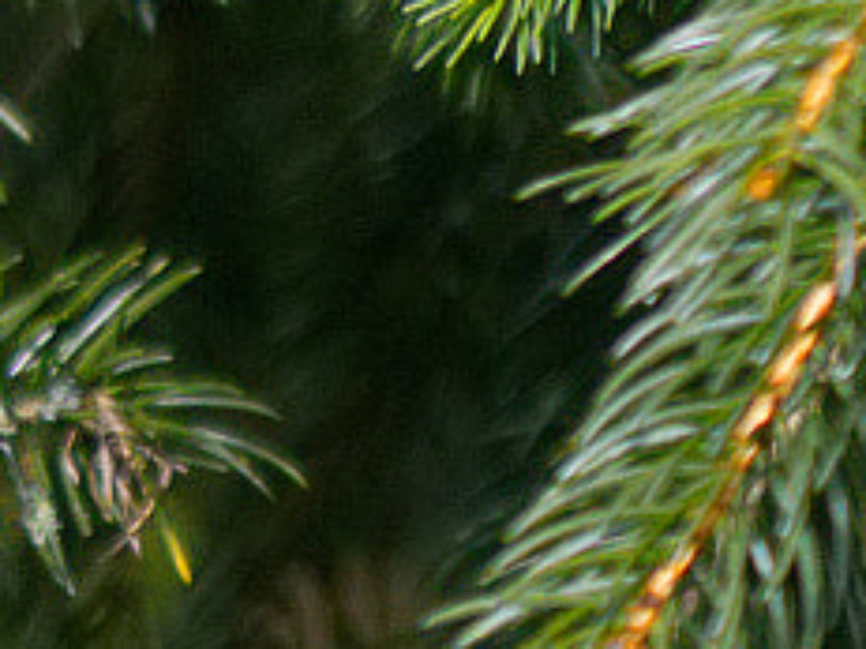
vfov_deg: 0.5
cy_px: 1602
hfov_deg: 0.7
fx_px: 74413
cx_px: 2036
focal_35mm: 2976
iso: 800
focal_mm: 197
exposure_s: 1/500
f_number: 4.9
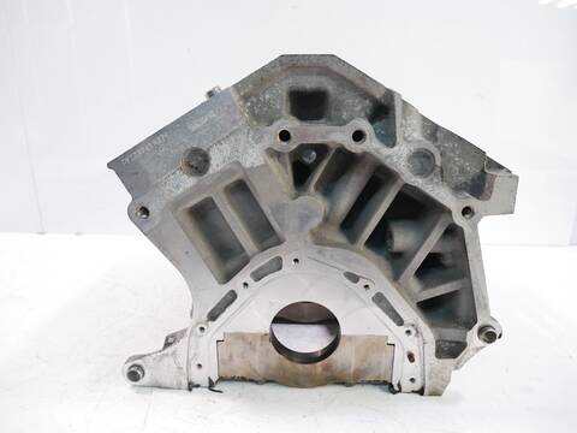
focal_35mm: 24
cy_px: 216
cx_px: 288
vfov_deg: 56.8
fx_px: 400
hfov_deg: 71.6
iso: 1000
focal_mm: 12
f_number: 3.5
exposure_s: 1/60
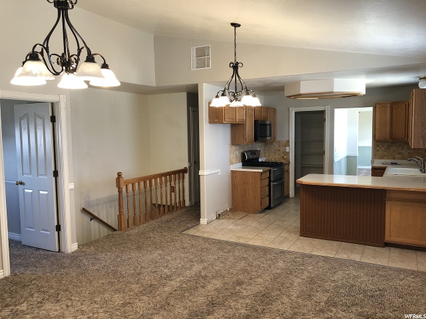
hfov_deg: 63.4
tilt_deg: -3.5
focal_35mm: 28
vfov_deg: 49.7
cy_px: 160
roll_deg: +1.0
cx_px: 213
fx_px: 345
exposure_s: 1/24
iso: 40
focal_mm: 3.99
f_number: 1.8
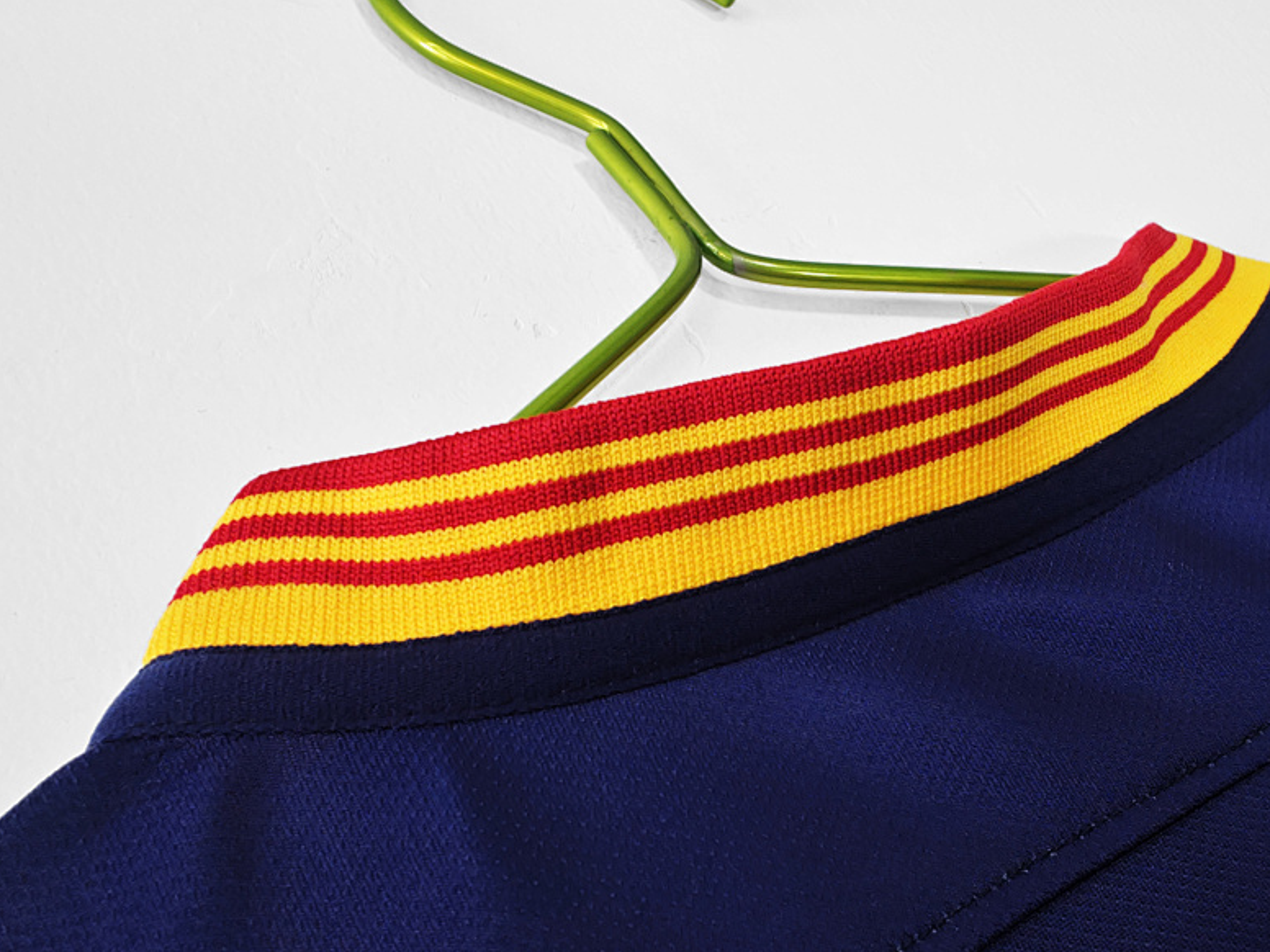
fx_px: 1174
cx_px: 704
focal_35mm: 32
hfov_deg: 56.7
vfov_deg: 44.1
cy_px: 541
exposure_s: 1/50
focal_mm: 2.59
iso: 74
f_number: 2.2
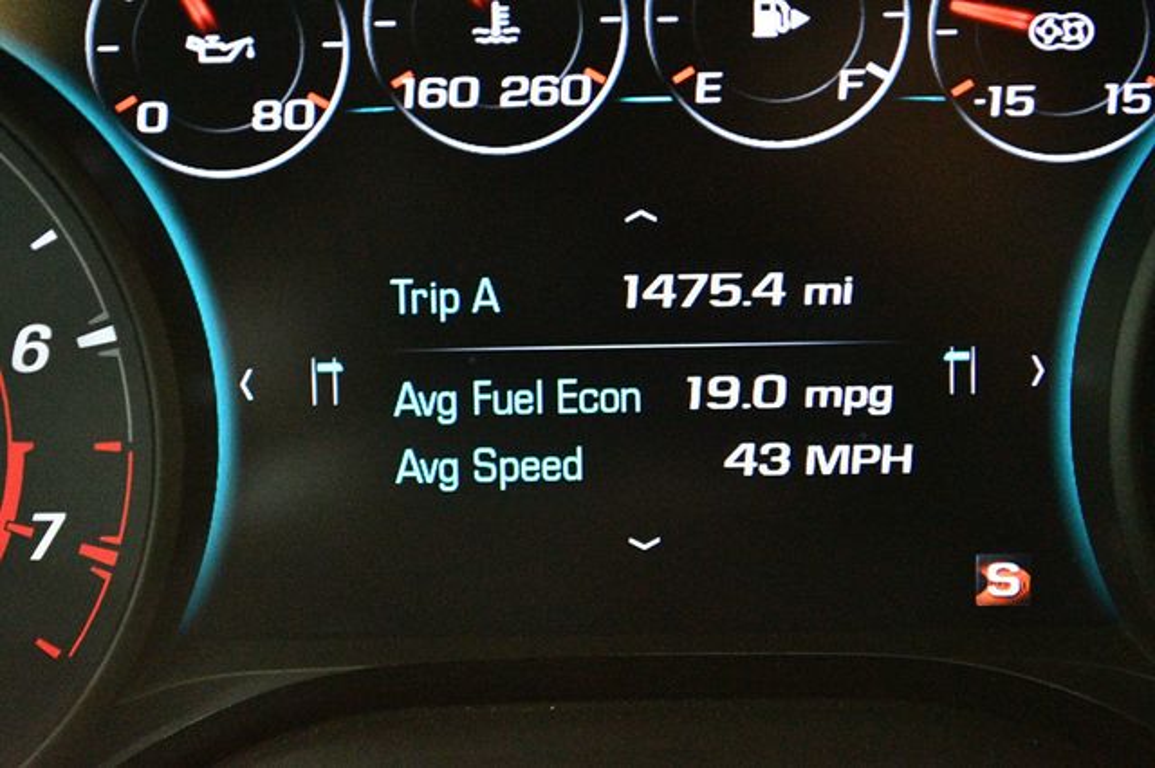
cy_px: 384
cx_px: 578
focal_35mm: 75
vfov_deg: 18.2
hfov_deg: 27.0
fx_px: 2405
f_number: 5.6
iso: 12800
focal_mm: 50
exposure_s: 1/25
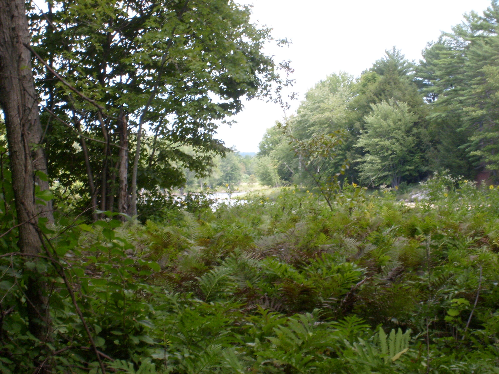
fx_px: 1528
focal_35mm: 106
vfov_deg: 14.0
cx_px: 250
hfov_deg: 18.5
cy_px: 187
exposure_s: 1/125
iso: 80
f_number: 4.9
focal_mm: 17.4
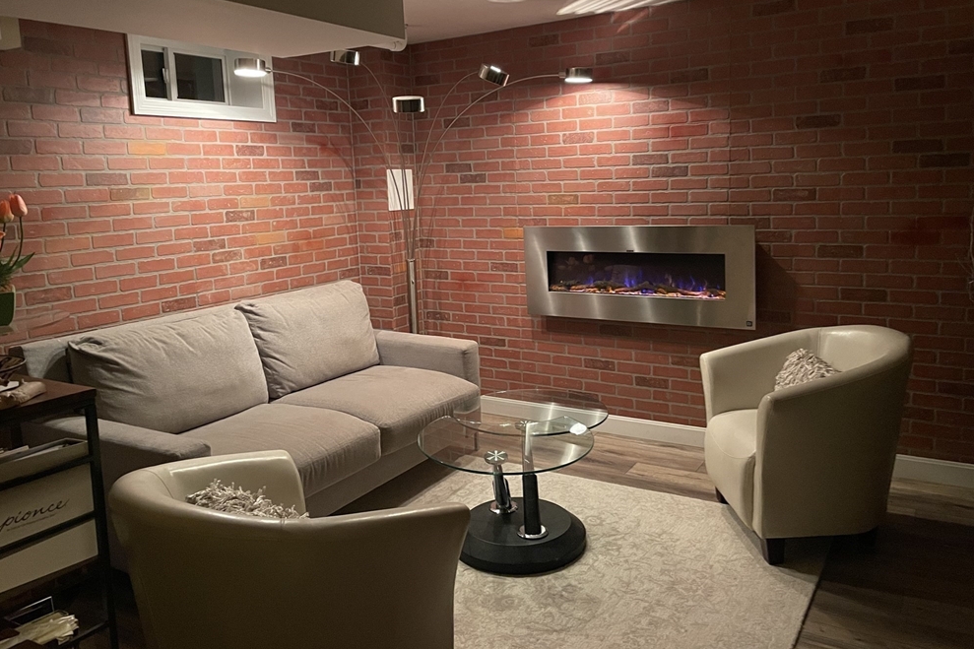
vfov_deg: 46.2
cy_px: 275
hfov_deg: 65.5
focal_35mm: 28
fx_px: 757
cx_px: 471
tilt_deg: -7.1
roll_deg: +2.3
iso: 800
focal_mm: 4.2
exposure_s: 1/30
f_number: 1.6
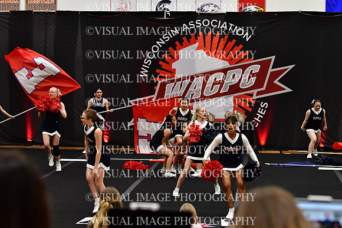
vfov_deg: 13.0
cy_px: 114
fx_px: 998
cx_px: 171
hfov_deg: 19.5
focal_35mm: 105
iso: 4000
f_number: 4
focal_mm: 70
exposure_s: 1/500
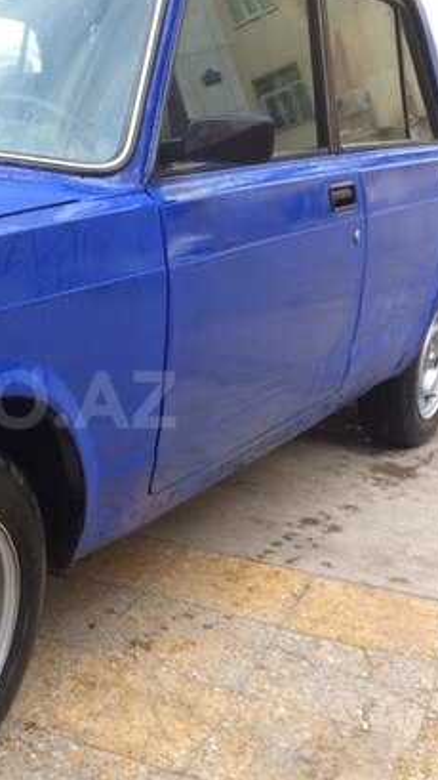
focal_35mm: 51
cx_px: -19
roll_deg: +4.8
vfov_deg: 40.6
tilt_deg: -18.1
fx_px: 1053
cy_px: 400
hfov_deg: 22.4
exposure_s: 1/50
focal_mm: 4.15
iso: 50
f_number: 2.2
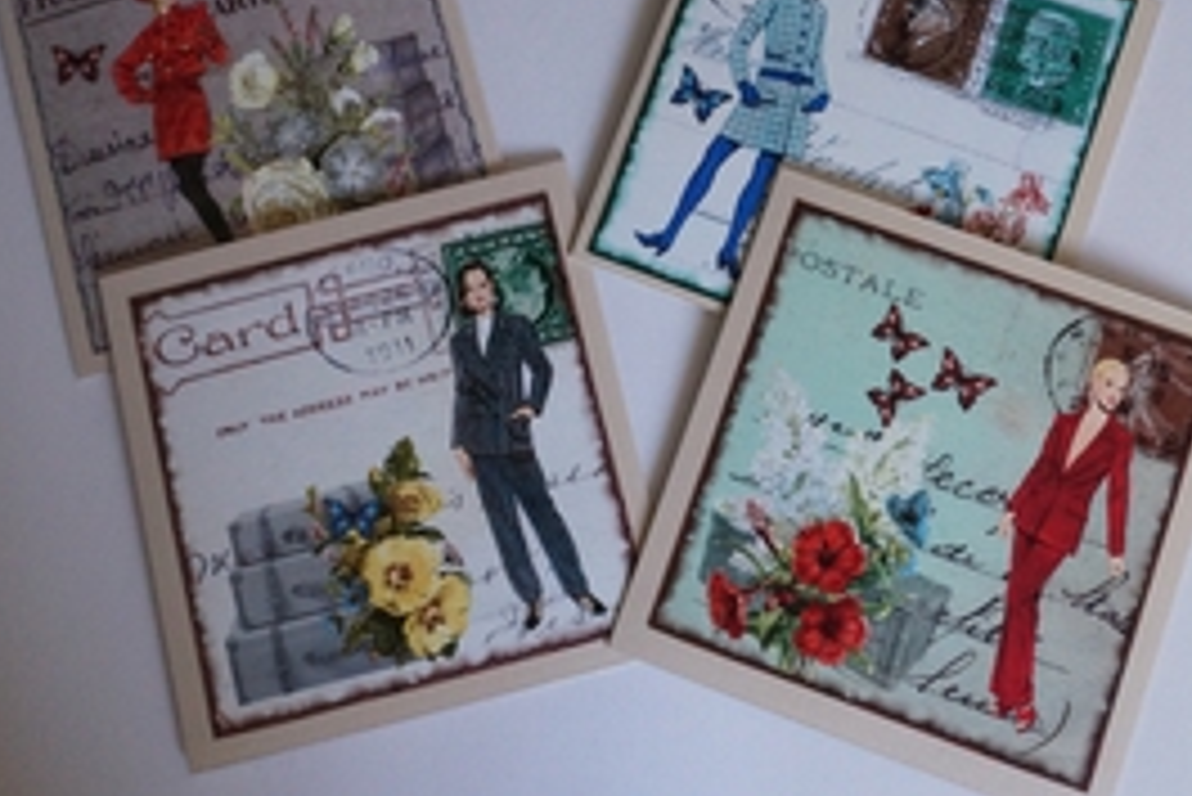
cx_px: 618
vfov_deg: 23.6
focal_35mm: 56
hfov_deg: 35.6
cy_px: 76
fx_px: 1855
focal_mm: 22
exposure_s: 1/160
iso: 2500
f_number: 4
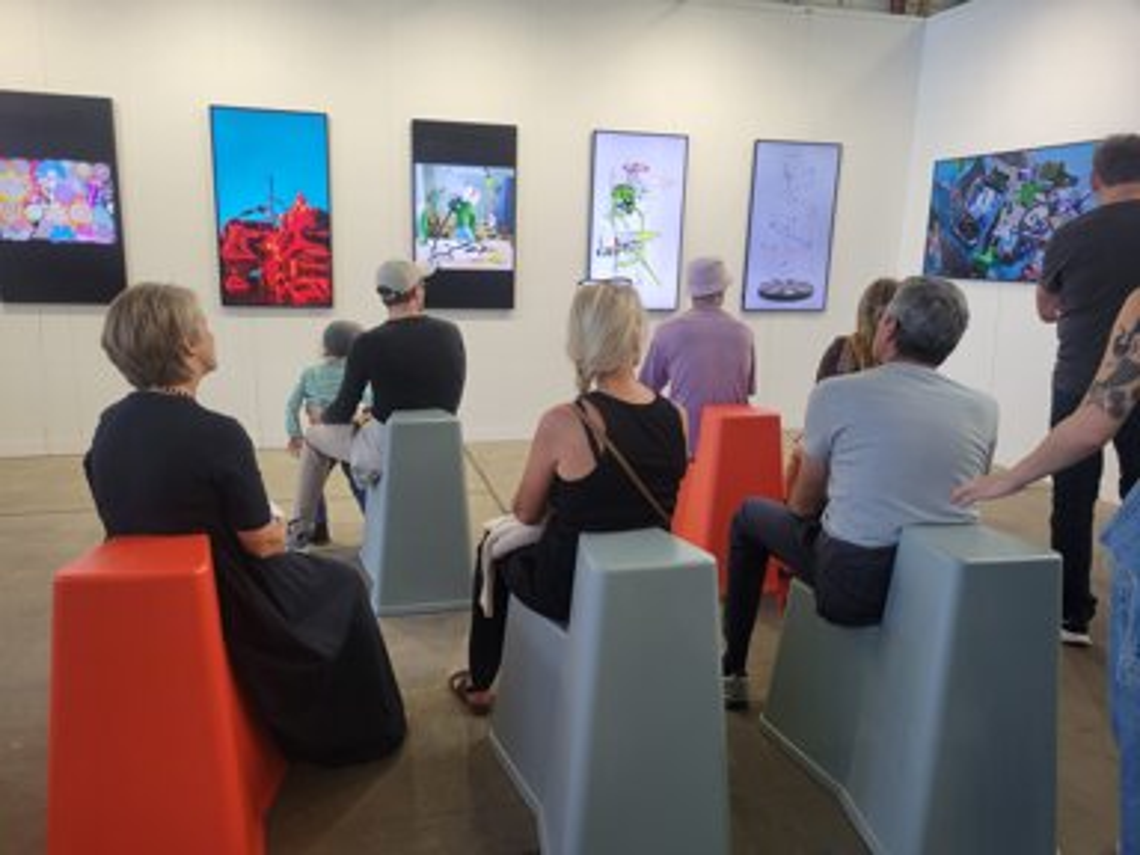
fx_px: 856
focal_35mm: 26
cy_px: 428
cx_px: 570
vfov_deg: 53.1
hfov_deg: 67.3
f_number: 1.8
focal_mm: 5.4
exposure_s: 1/100
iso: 100
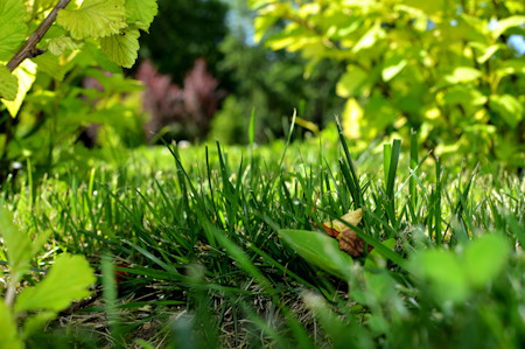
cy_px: 174
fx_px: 765
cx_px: 262
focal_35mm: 52
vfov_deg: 25.7
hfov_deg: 37.9
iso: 100
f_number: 8
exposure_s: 1/60
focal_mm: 35
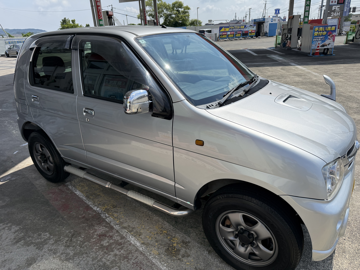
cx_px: 180
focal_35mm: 24
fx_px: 250
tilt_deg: -21.2
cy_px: 135
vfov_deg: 56.8
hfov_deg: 71.6
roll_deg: +3.8
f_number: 1.78
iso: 100
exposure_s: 1/6711
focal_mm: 6.76
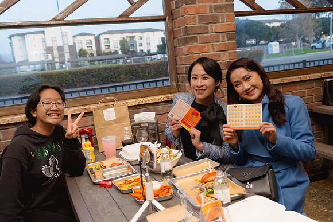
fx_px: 319
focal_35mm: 34
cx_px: 166
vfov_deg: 38.4
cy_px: 111
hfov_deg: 55.1
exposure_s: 1/160
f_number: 3.5
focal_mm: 23
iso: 400
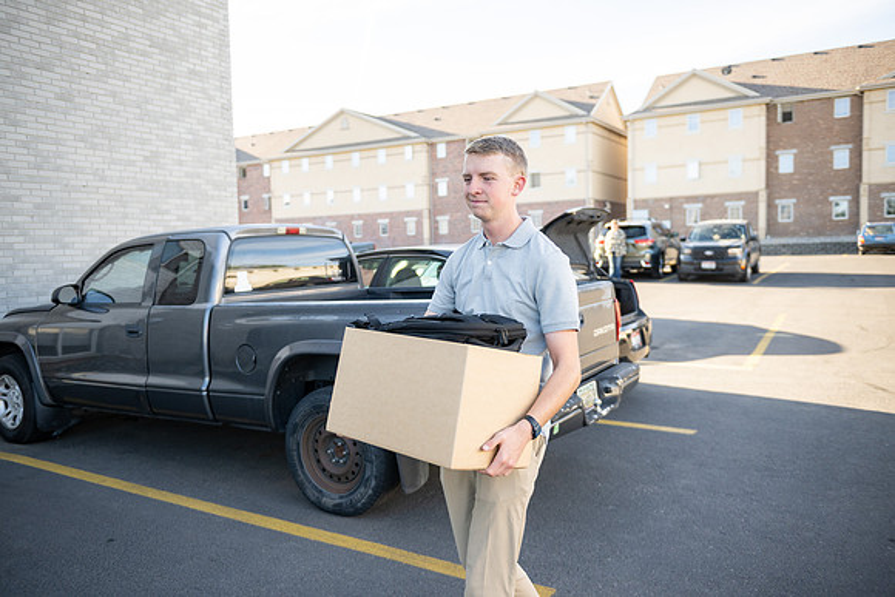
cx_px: 448
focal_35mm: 28
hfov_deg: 65.5
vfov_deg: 46.4
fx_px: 696
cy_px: 298
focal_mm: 28
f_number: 2.8
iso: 200
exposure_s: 1/800
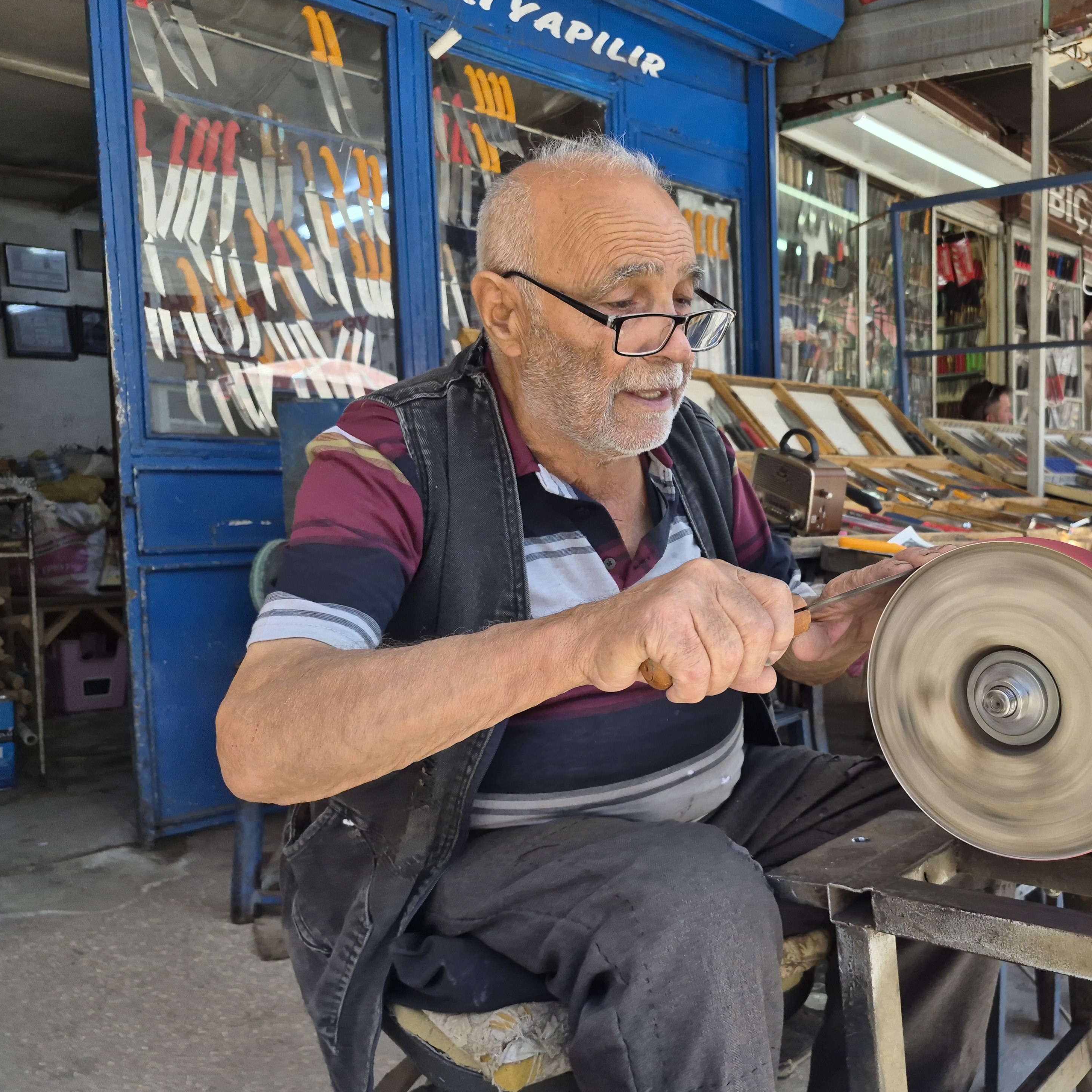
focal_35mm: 28
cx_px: 726
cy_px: 555
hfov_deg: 56.1
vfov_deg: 57.3
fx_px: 999
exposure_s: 1/830
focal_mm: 5.4
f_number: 1.8
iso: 80
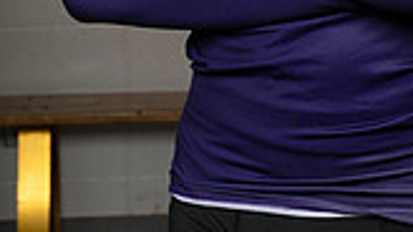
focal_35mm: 201
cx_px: 345
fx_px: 2200
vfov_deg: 5.8
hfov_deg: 10.7
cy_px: -300
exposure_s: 1/250
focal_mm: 70
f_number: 11
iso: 125
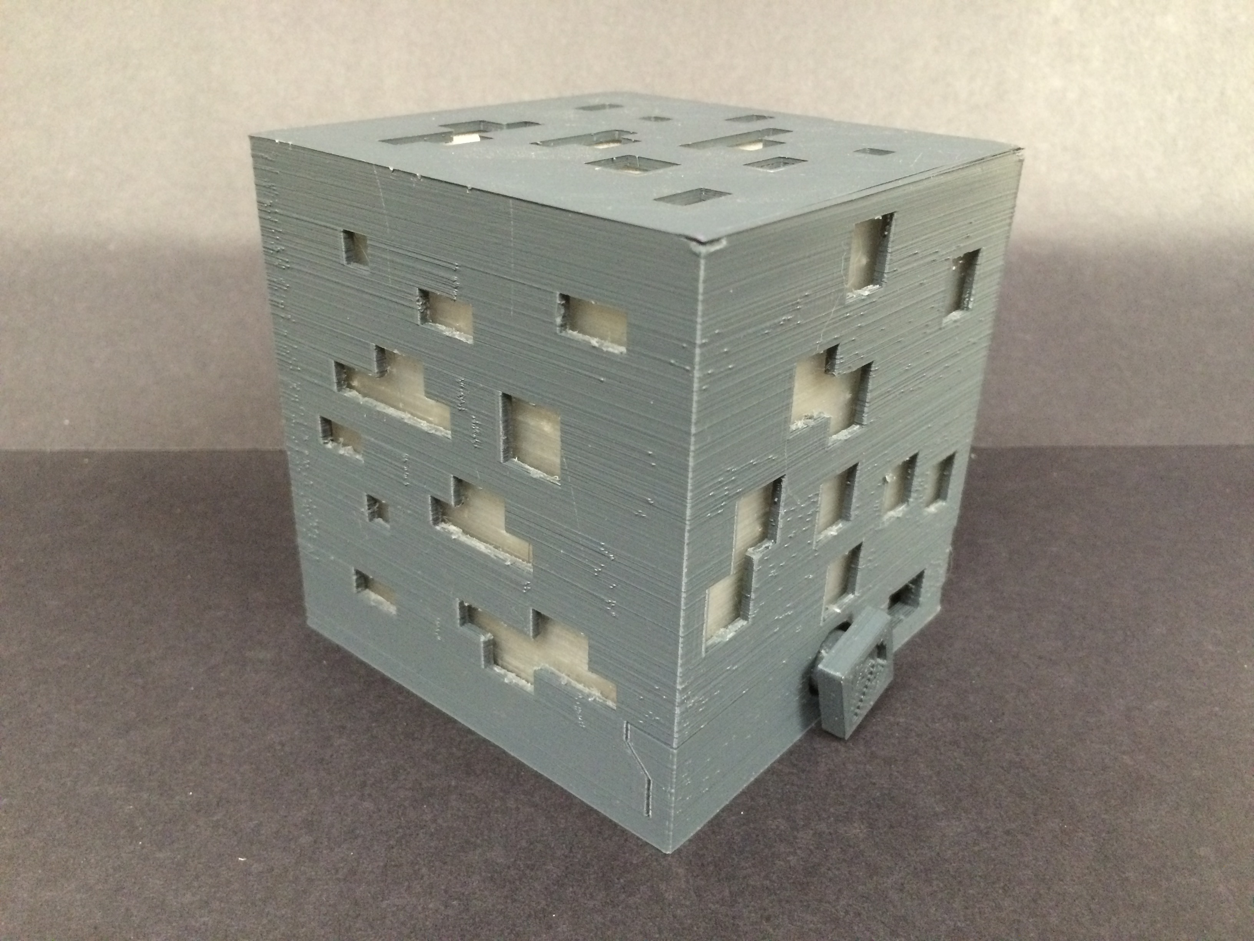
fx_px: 1051
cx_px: 627
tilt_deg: -26.5
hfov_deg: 61.7
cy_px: 470
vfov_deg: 48.2
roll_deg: -2.1
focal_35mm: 29
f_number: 2.2
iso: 320
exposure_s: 1/24
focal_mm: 4.15
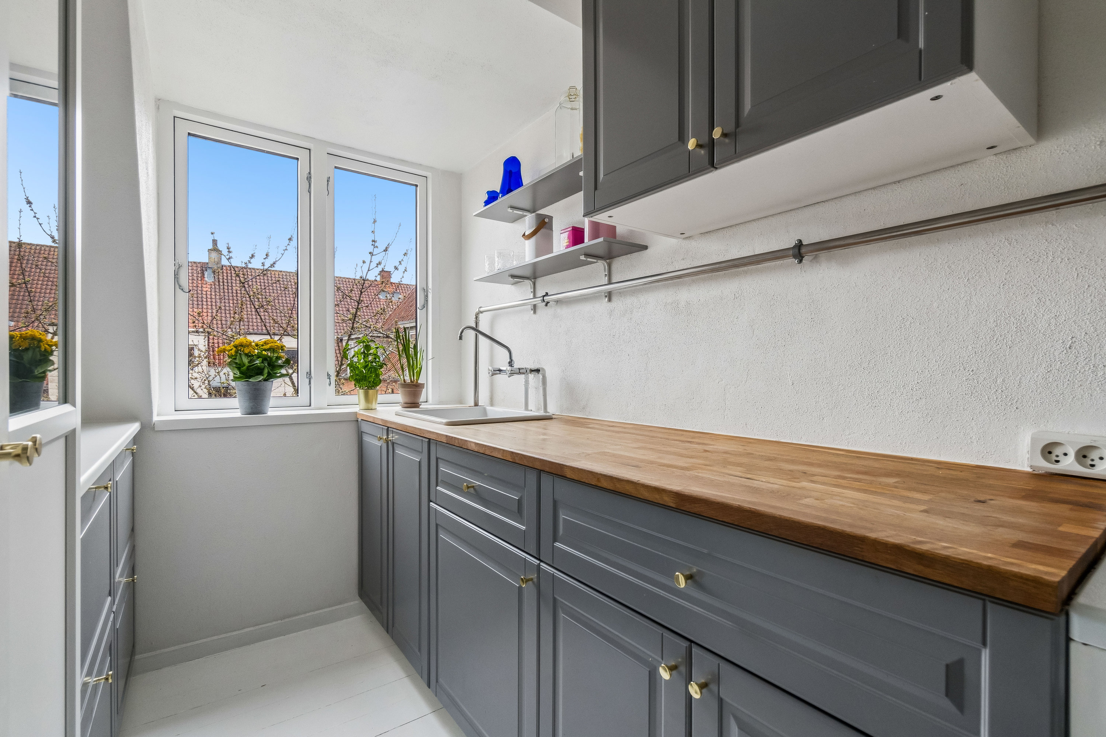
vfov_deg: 77.3
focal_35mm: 15
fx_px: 461
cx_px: 553
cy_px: 368
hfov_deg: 100.4
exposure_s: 1/3.33
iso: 640
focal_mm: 10
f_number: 8
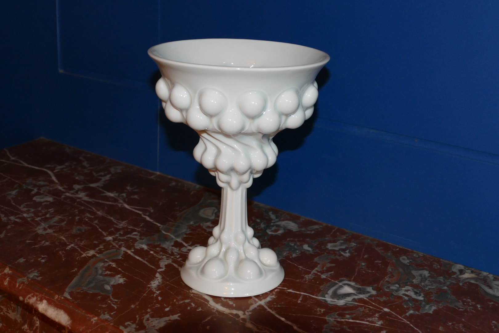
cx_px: 250
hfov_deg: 36.9
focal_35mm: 54
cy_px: 166
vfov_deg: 25.1
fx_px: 748
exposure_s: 1/8
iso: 800
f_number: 4
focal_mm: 19.84
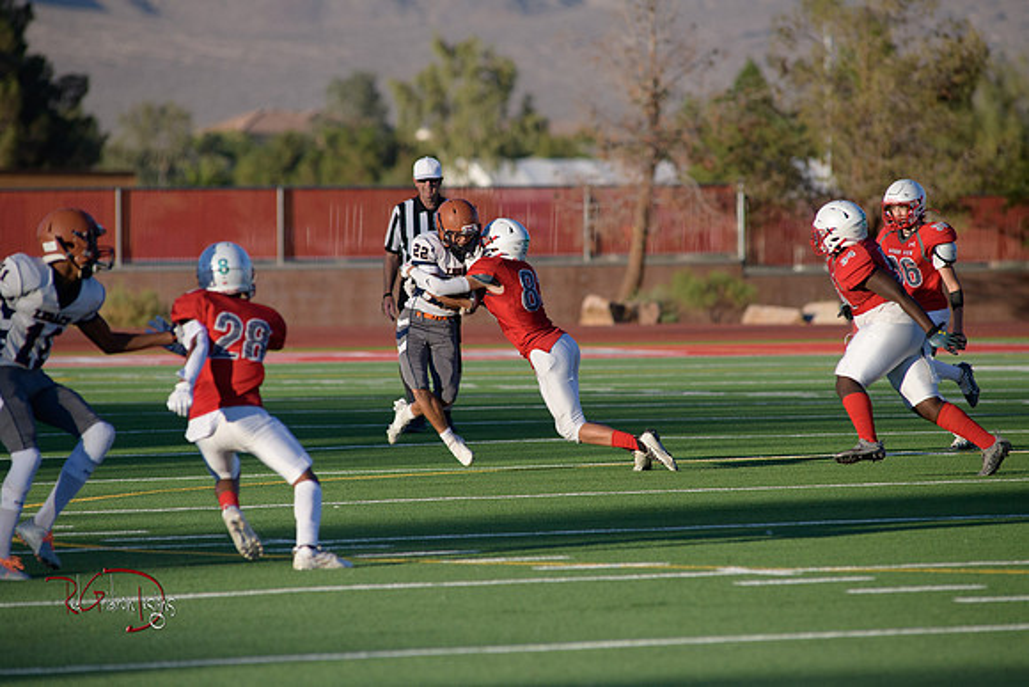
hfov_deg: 6.9
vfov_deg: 4.6
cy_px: 344
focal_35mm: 300
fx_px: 8577
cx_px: 514
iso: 1000
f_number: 5
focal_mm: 300
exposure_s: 1/8000
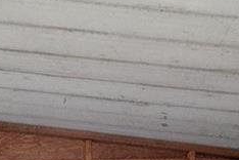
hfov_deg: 15.0
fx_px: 886
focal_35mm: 133
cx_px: -14
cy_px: 351
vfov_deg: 9.4
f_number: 8
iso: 640
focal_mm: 13
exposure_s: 1.3
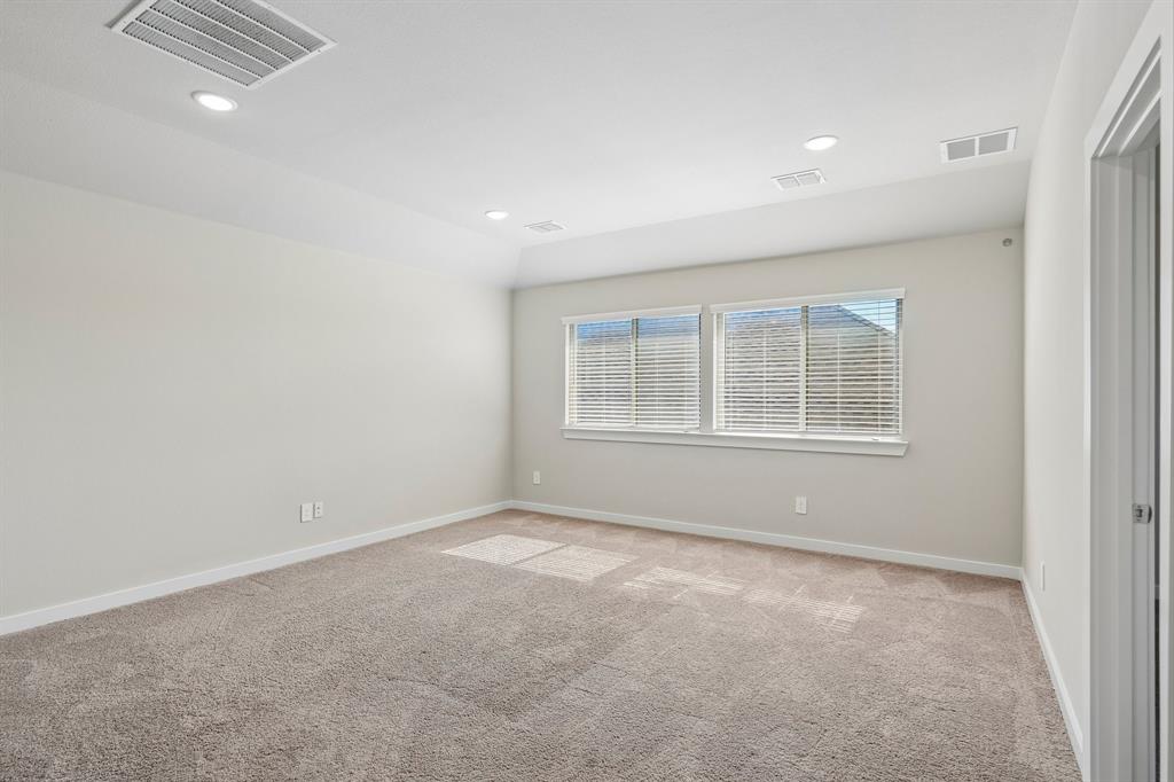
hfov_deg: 96.8
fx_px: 522
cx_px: 587
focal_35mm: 16
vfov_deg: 73.7
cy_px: 391
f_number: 8
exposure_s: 1/30
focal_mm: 16
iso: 125
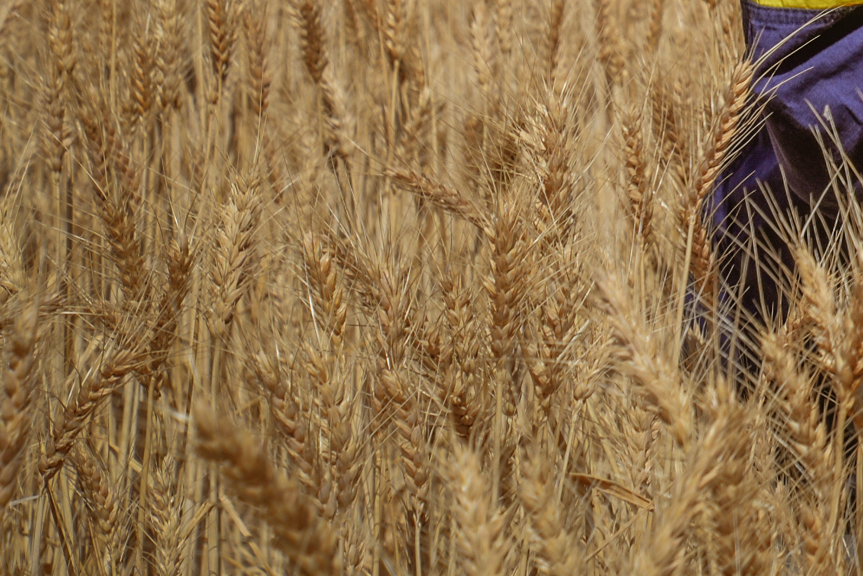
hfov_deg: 7.4
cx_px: 1629
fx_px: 6427
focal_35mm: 268
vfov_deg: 5.1
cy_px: -468
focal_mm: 65
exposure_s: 1/320
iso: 100
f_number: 9
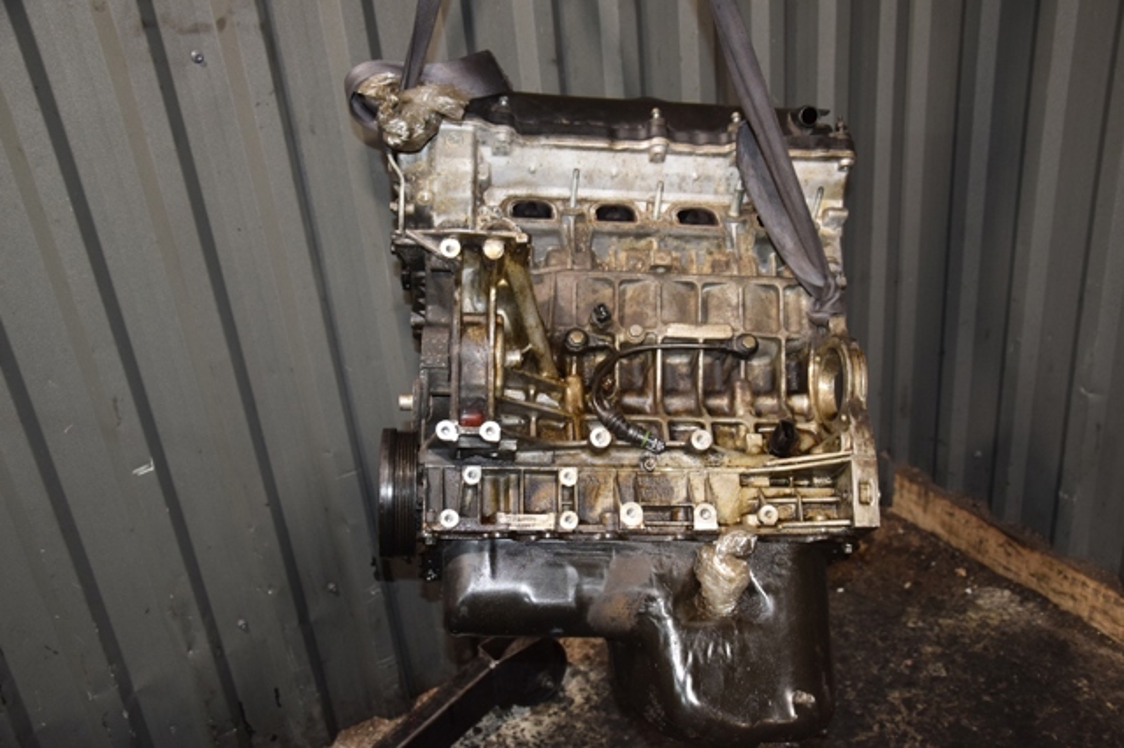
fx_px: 1170
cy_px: 374
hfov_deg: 51.3
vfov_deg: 35.5
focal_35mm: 38
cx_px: 562
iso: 800
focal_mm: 25
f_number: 5
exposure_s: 1/60
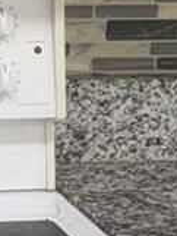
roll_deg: -2.6
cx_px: -164
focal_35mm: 179
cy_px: -53
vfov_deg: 10.8
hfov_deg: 8.0
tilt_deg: -7.2
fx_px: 1219
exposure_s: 1/120
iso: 125
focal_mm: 6.76
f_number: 1.78
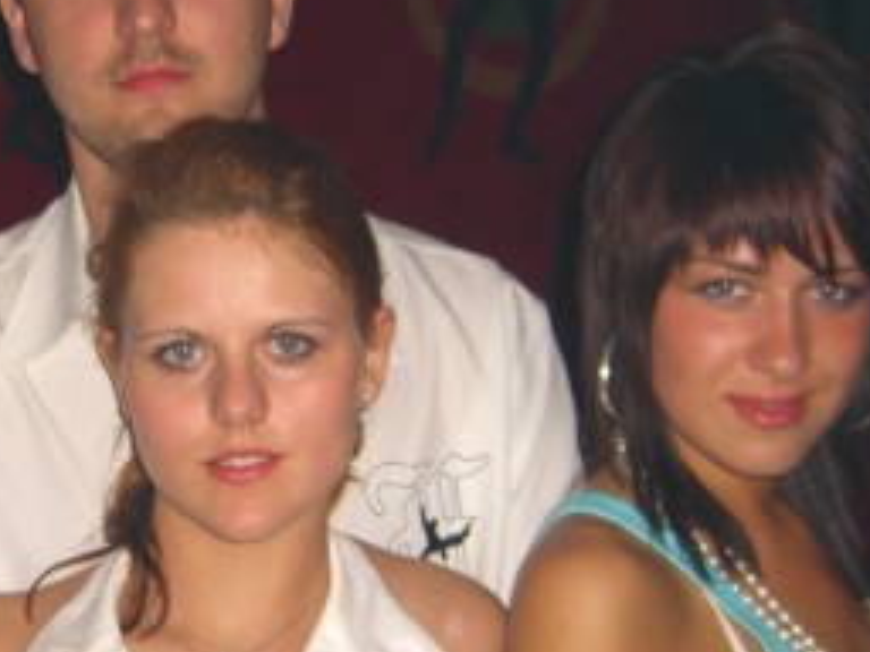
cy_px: 384
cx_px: 204
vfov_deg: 16.6
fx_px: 2237
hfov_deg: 21.8
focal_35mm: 89
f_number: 2.8
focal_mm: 7.9
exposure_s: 1/60
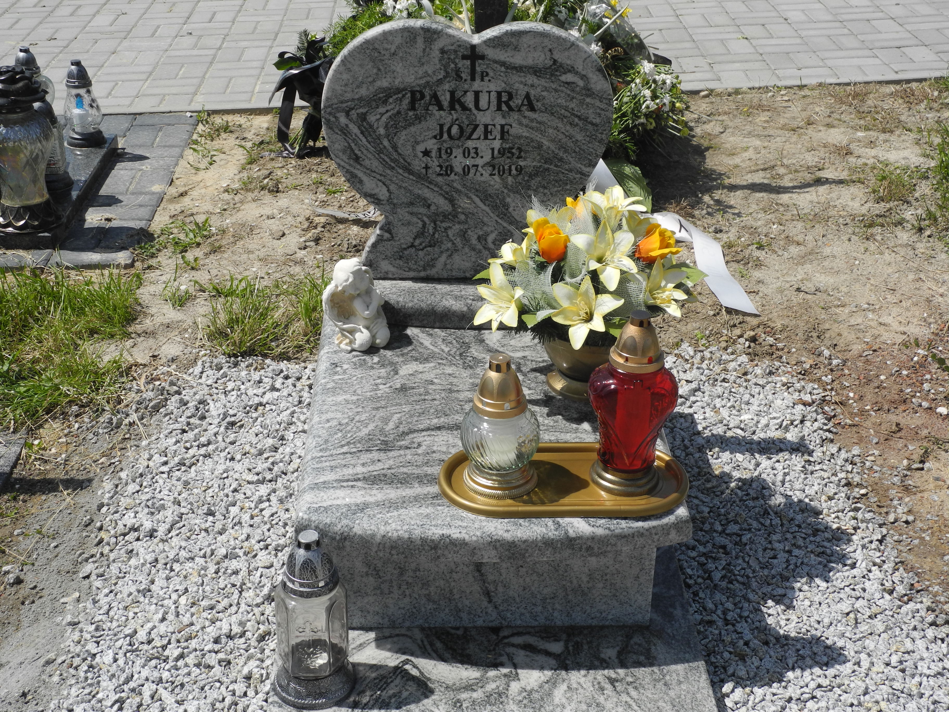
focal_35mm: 50
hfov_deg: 38.2
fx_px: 1371
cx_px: 474
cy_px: 356
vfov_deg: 29.1
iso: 100
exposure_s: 1/1000
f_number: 5
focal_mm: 10.7
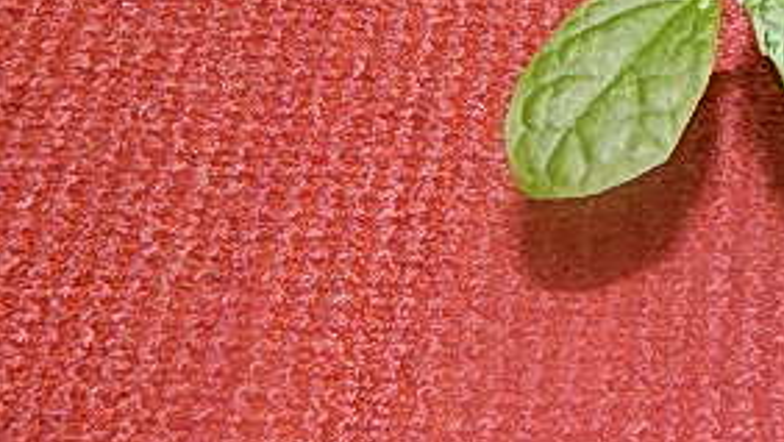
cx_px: 887
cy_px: -192
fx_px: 1955
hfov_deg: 21.4
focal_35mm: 94
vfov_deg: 12.4
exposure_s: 1/30
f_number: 3.4
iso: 200
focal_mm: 6.8
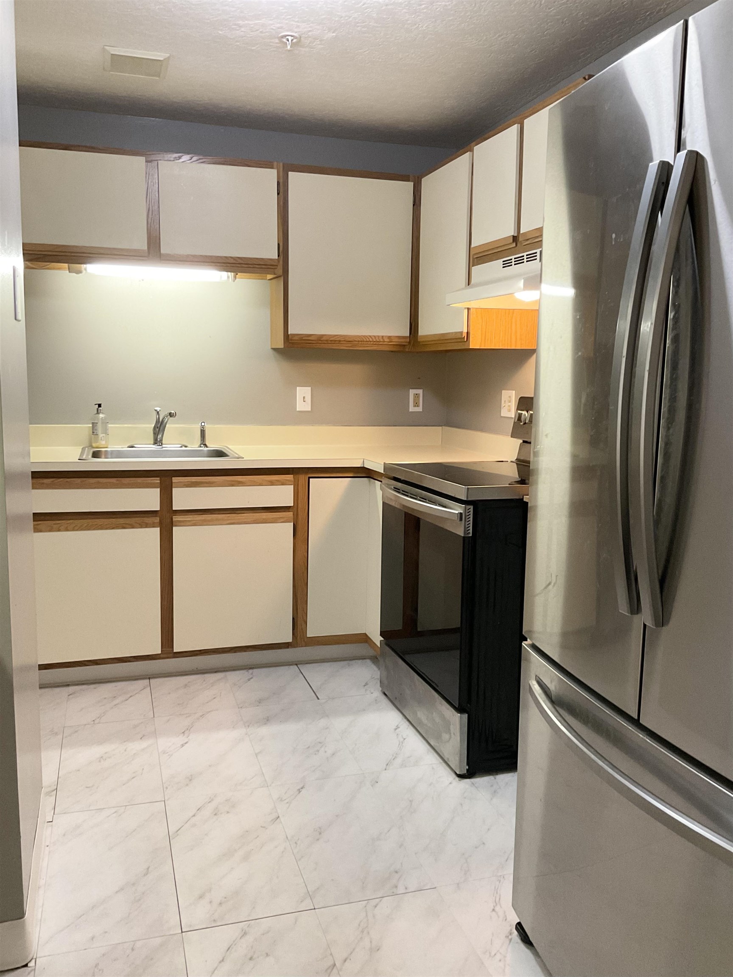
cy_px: 488
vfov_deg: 61.7
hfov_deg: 48.2
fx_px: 819
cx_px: 366
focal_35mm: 29
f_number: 1.8
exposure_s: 1/60
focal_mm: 3
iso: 160
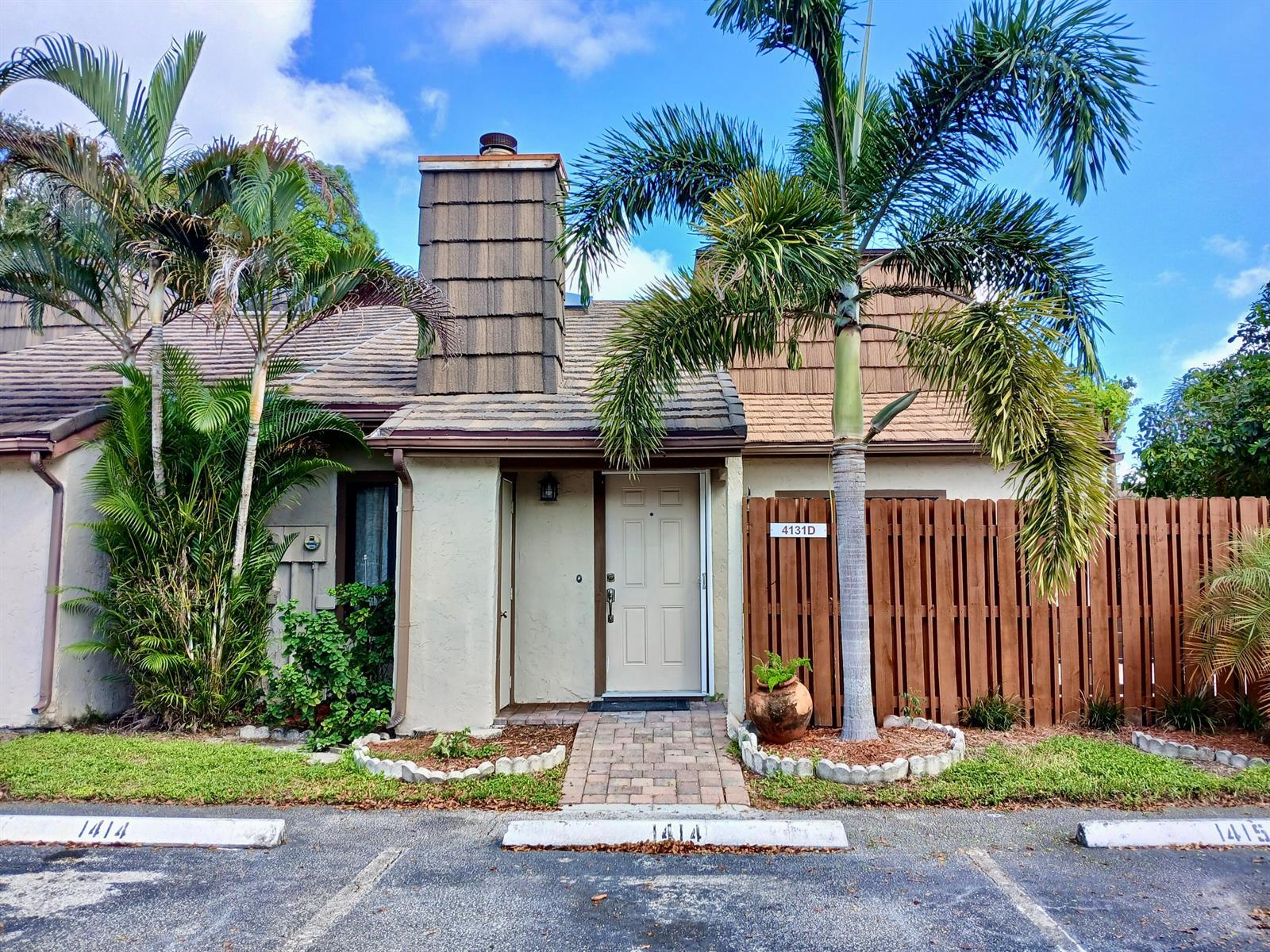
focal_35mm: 26
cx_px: 635
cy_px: 476
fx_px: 954
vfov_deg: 53.1
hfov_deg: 67.3
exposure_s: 1/160
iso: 20
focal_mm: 3.98
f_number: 1.8
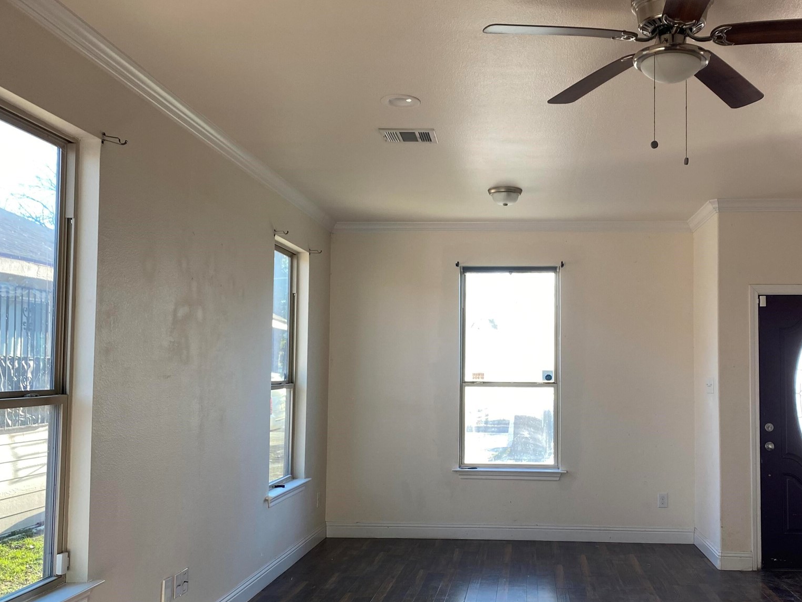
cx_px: 489
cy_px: 337
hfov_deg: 52.2
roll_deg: -0.4
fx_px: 811
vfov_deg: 40.6
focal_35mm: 35
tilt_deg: +2.9
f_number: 1.8
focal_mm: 4.25
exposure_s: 1/120
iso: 64
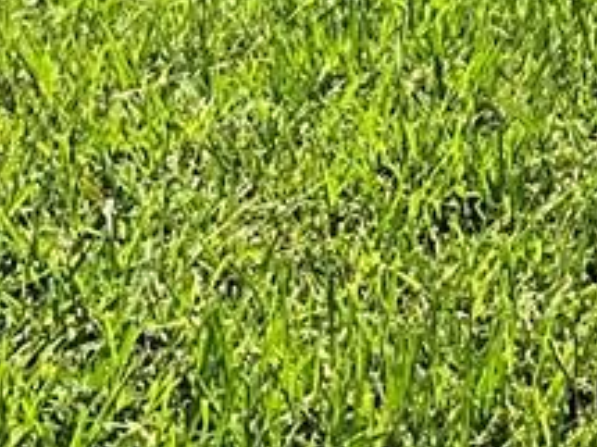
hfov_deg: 9.1
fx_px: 3723
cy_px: -769
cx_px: 36
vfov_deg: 6.4
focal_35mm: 216
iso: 25
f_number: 1.8
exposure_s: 1/1730
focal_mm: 3
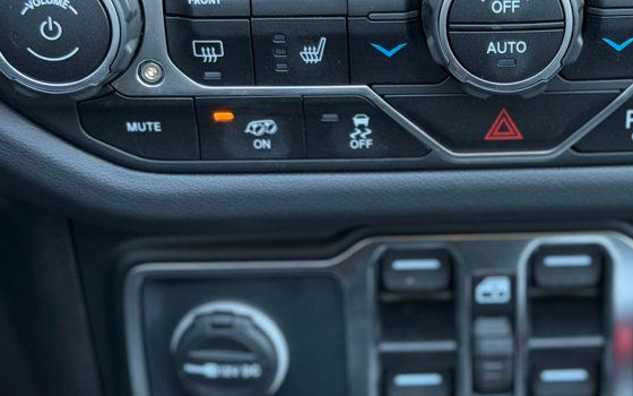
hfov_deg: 22.0
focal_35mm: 93
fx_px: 1604
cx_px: 508
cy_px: 231
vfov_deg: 14.1
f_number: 1.78
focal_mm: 6.76
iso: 125
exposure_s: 1/73
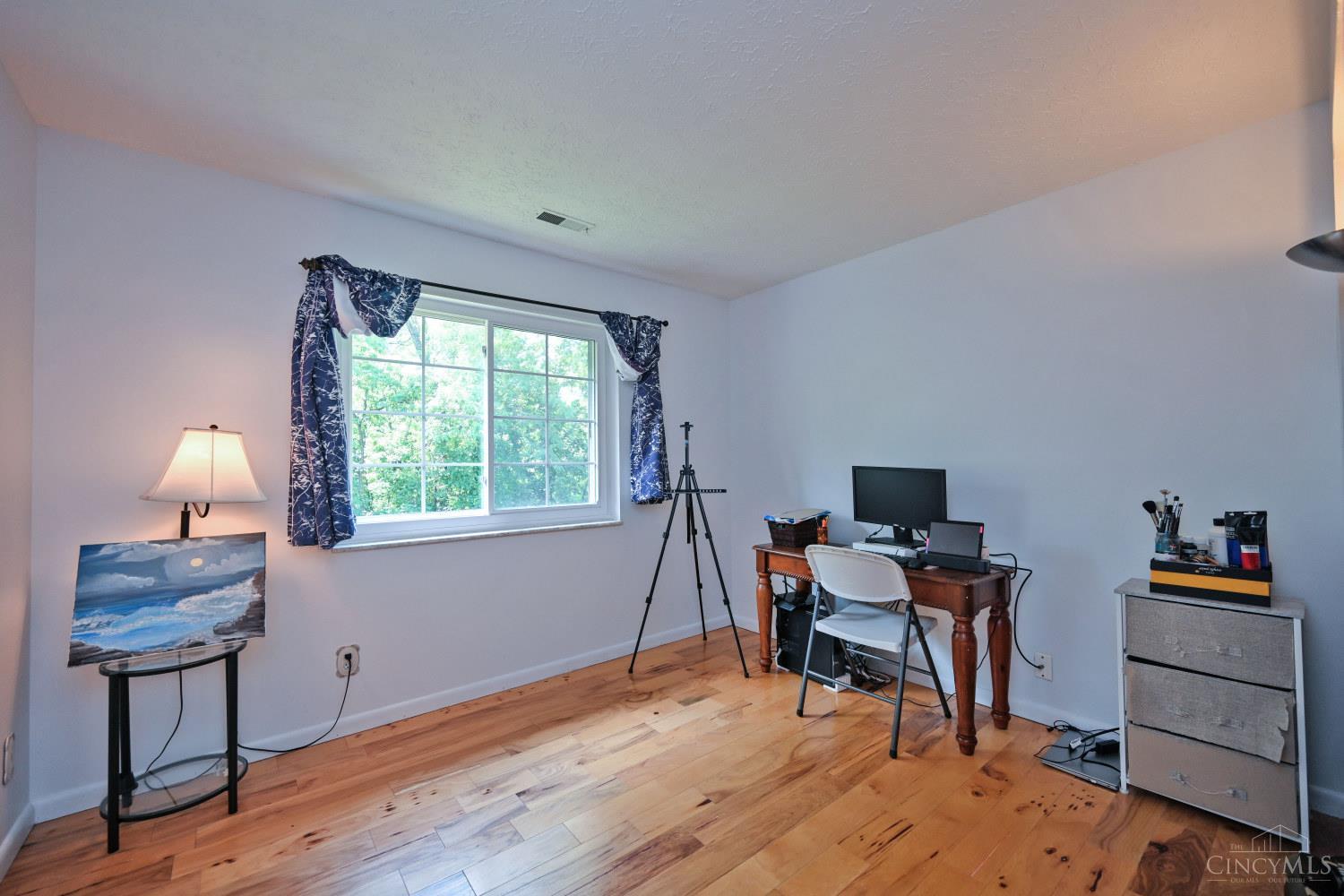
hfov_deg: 104.3
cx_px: 672
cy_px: 448
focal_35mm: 14
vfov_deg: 81.2
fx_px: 523
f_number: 4
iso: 360
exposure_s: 1/60
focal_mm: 14
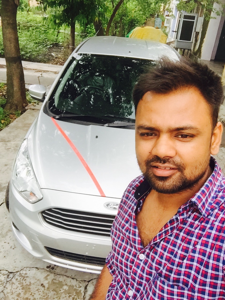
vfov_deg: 58.4
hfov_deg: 45.4
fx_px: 269
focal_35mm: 31
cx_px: 112
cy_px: 150
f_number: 2.2
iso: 32
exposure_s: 1/157
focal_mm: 2.65
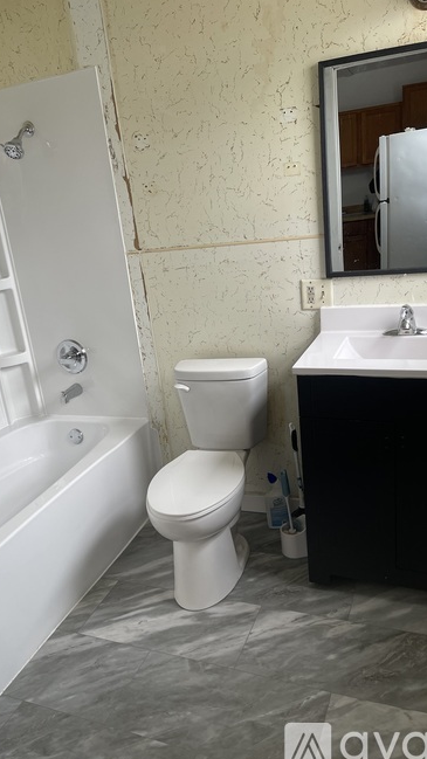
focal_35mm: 28
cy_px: 380
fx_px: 564
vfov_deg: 67.9
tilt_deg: -18.3
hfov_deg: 41.4
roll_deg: +7.1
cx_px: 181
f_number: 1.6
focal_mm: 5.1
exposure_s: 1/121
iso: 100
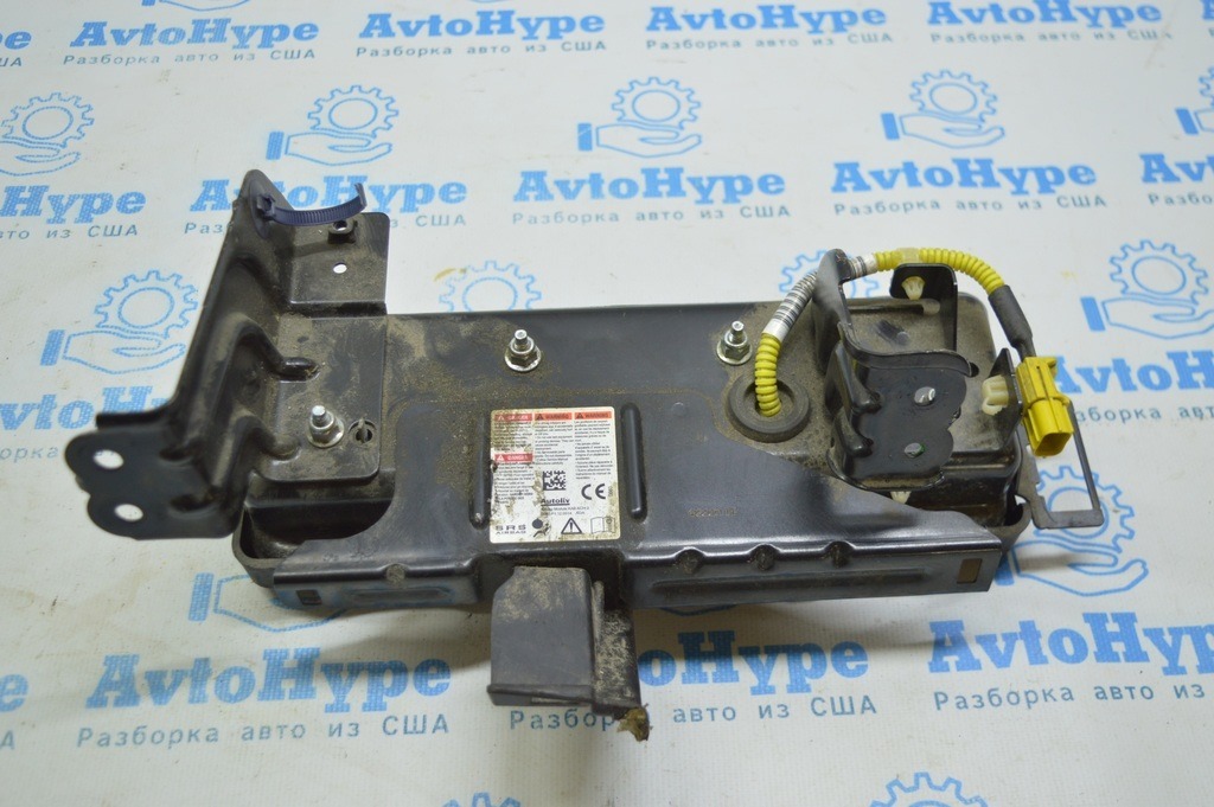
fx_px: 1415
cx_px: 607
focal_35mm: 42
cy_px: 404
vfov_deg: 31.8
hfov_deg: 46.4
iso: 400
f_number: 4.2
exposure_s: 1/60
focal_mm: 28
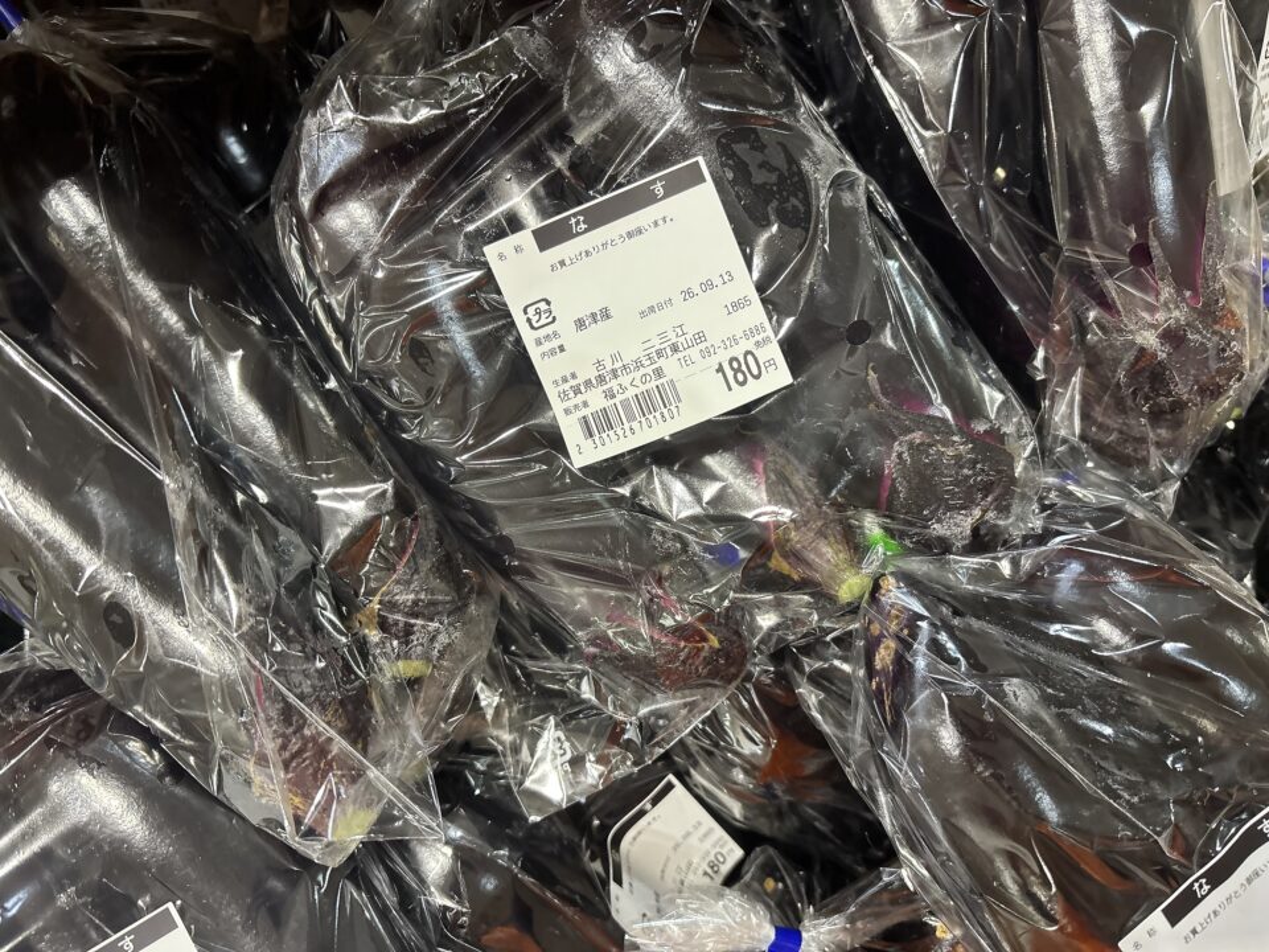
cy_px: 476
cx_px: 634
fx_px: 953
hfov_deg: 67.3
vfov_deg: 53.1
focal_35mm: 26
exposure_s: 1/60
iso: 320
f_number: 1.6
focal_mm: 5.96
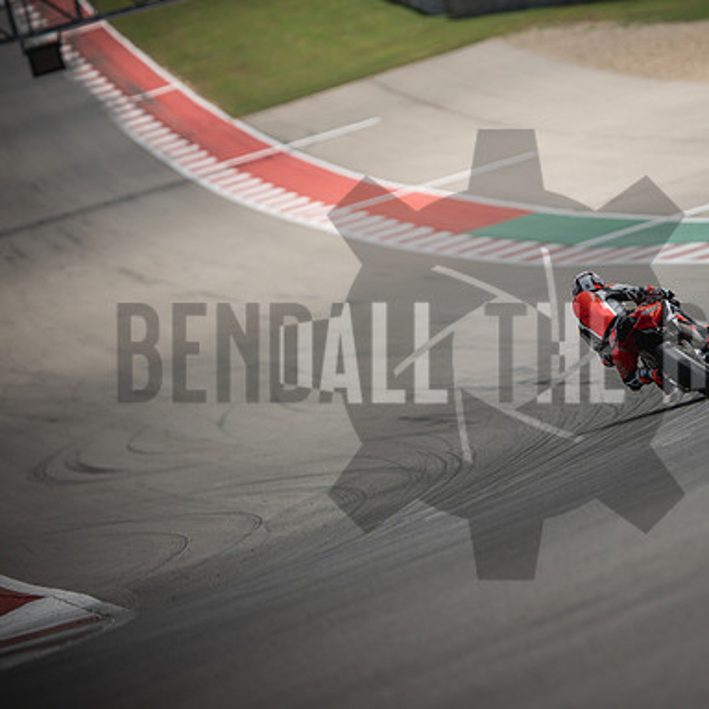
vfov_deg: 4.6
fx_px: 8921
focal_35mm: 385
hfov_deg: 4.5
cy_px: 355
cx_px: 506
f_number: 2
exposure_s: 1/4000
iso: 200
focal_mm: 200
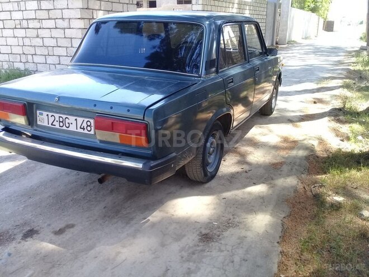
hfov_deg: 58.4
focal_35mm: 31
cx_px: 184
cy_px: 138
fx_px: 330
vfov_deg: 45.4
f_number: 2.2
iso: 50
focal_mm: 3.3
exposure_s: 1/100
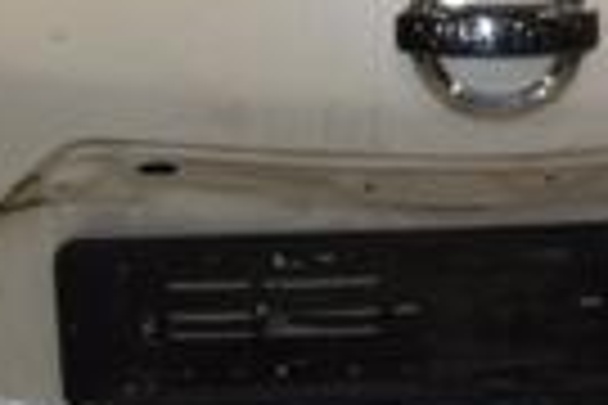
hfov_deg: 9.6
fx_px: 3614
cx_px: 527
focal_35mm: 214
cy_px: -360
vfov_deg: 6.3
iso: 800
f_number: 10
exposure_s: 1/200
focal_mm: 32
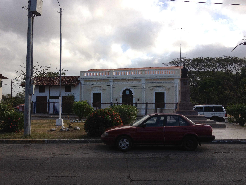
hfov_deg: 52.6
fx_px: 249
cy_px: 92
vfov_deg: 40.7
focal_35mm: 35
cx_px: 123
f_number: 2.4
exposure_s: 1/1381
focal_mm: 4.28
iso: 50
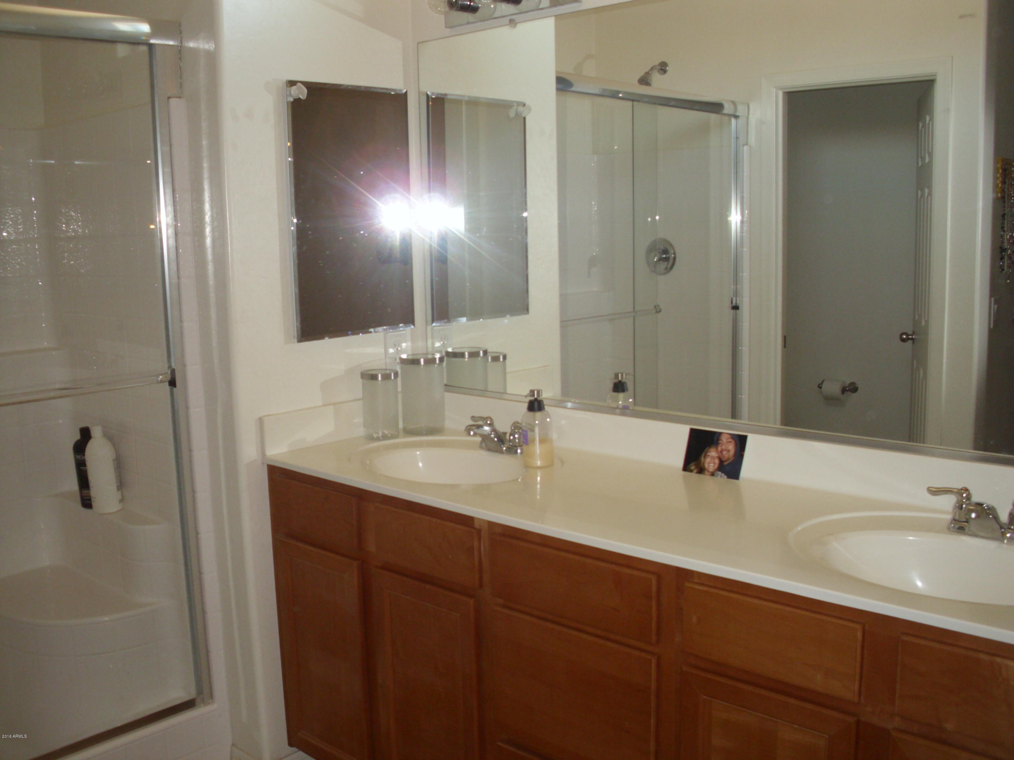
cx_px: 507
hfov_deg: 49.0
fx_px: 1113
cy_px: 380
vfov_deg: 37.7
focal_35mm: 38
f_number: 2.9
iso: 200
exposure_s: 1/60
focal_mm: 6.3
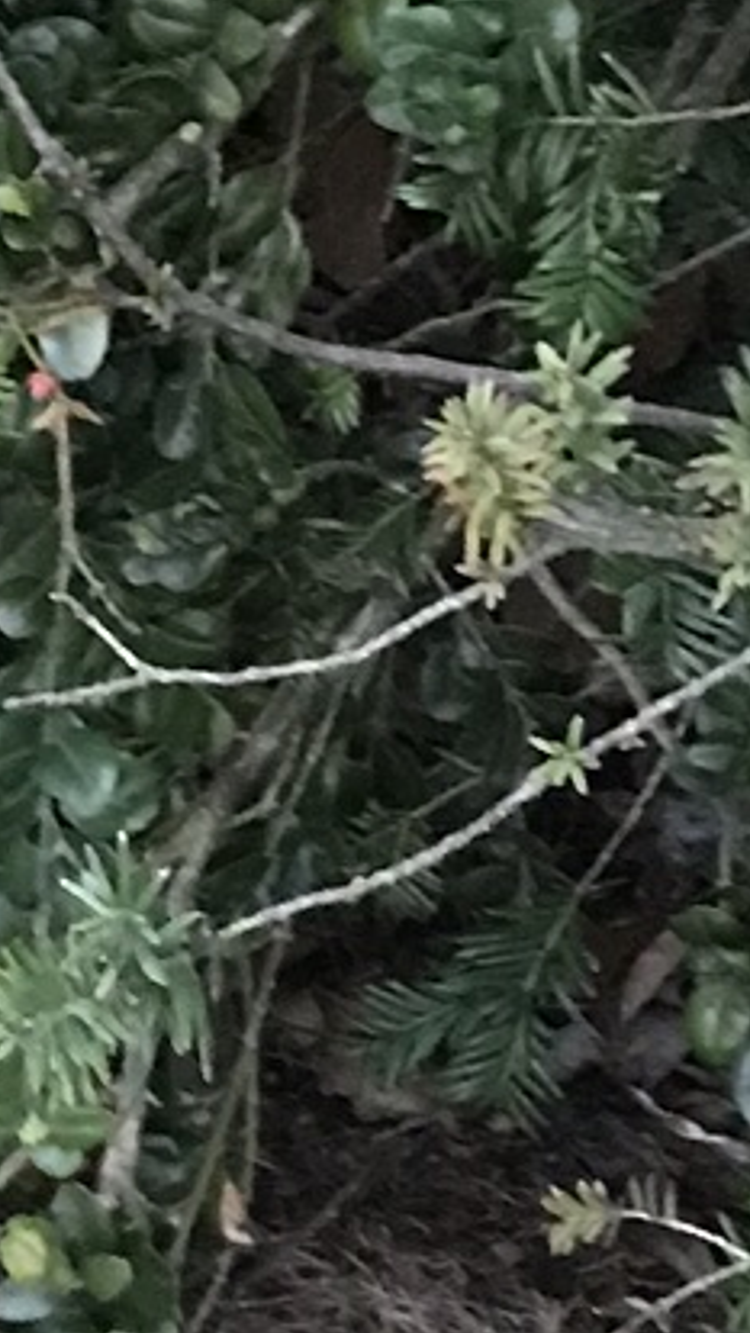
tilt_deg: -55.0
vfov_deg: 13.8
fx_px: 5336
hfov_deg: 7.5
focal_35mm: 151
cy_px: 1603
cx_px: -1098
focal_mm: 3.99
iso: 100
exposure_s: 1/6
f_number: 1.8
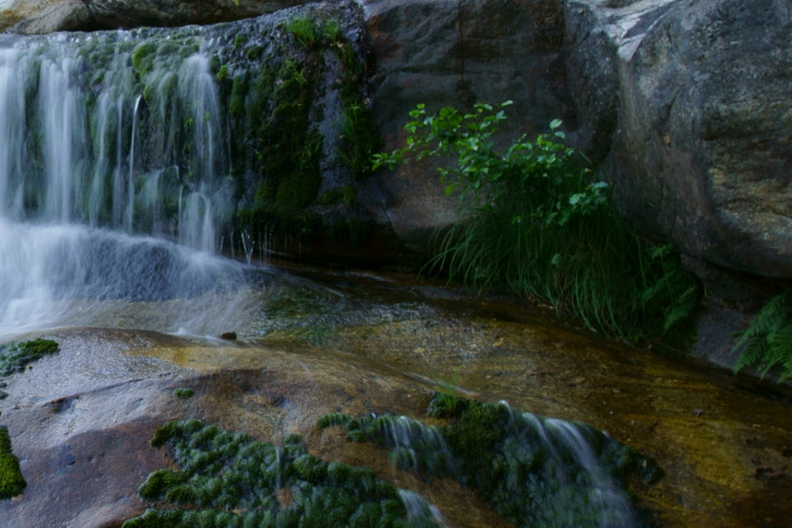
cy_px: 283
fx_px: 1782
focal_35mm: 81
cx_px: -44
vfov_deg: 16.9
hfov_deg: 23.7
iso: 100
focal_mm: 24
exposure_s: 1/3
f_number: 18
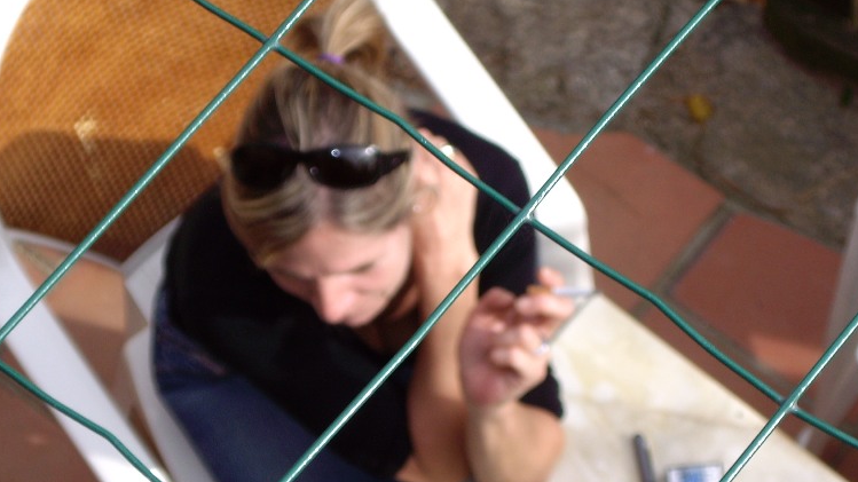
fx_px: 3185
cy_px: 308
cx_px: 432
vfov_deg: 8.7
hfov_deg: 15.3
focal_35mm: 140
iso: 64
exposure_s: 1/200
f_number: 4.6
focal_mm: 15.3
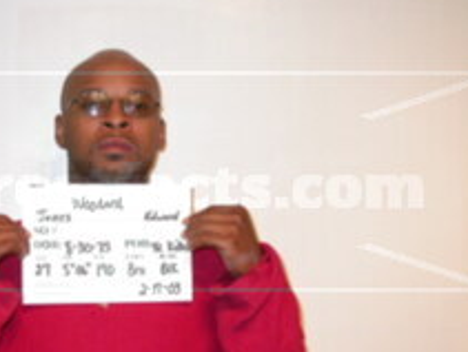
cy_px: 183
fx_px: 840
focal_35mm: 62
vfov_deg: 23.7
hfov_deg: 31.0
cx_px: 170
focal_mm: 7.85
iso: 100
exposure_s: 1/47.6
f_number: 3
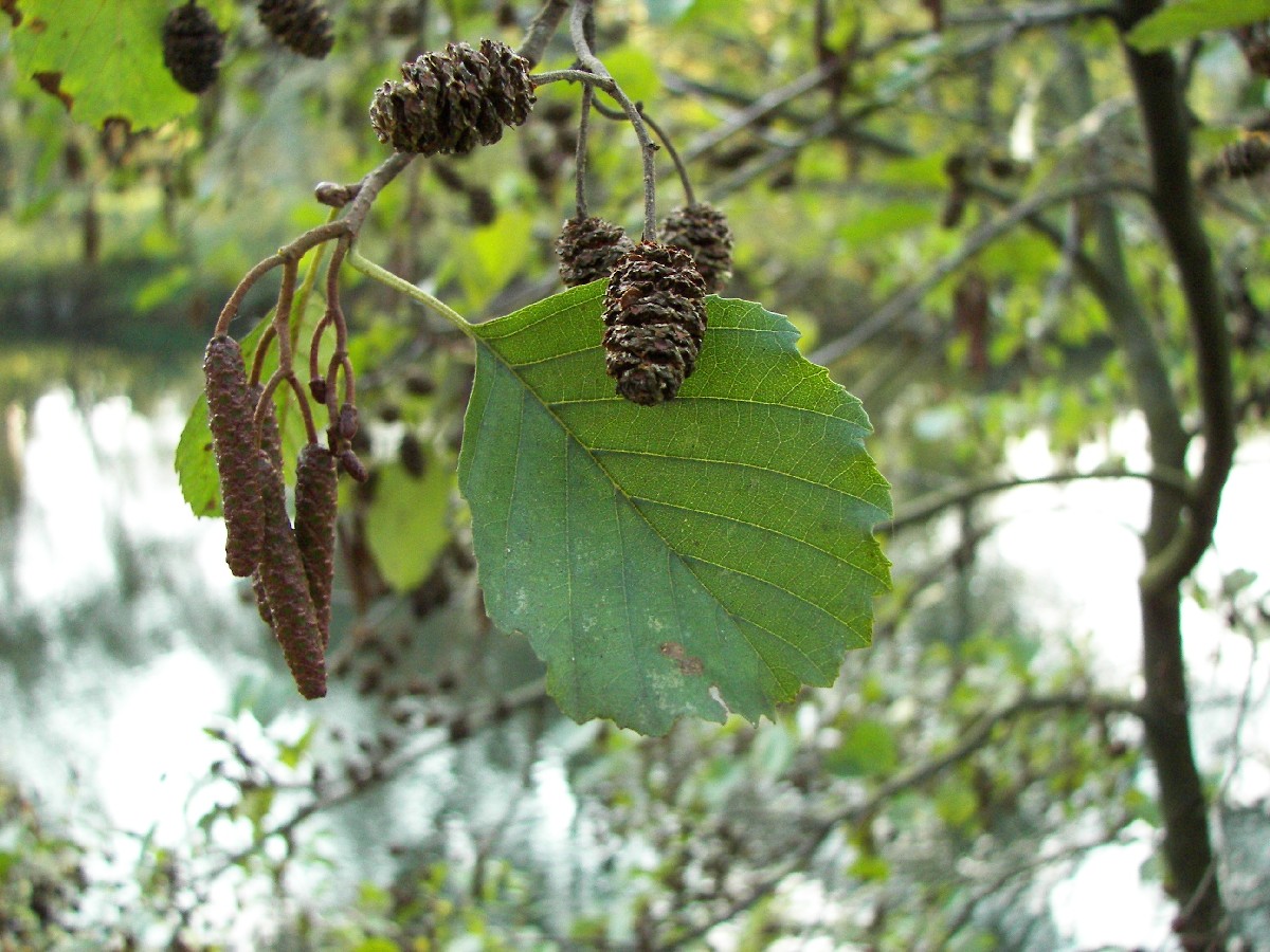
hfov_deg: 51.4
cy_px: 476
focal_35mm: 36
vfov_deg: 39.7
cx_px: 635
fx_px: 1321
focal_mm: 6
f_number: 2.8
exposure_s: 1/125
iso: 200
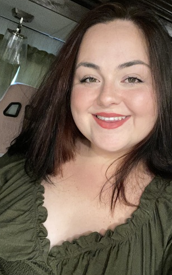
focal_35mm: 32
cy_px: 137
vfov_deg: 59.6
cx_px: 96
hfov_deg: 39.4
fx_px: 240
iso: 250
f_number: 2.2
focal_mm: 2.71
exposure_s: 1/32
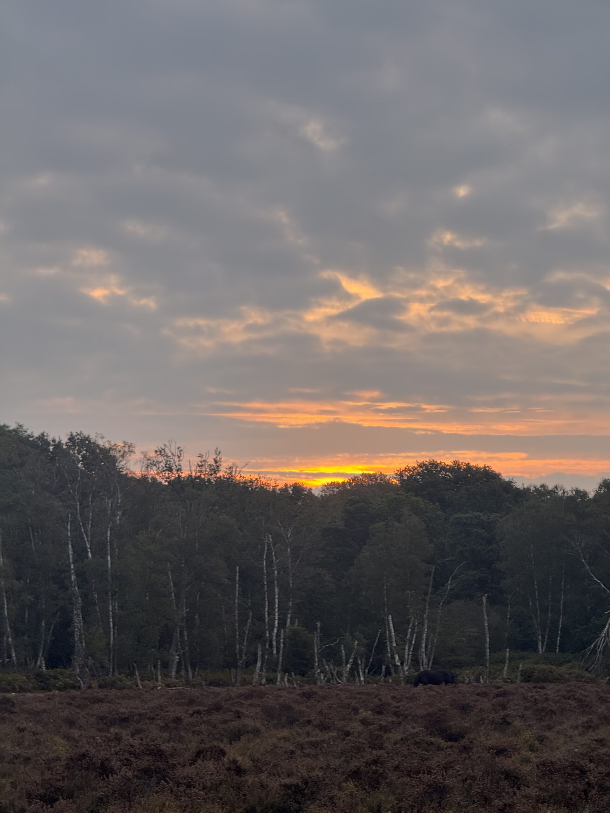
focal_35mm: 120
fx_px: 2820
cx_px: 305
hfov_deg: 12.3
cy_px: 406
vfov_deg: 16.4
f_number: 2.8
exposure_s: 1/99
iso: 125
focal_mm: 15.66
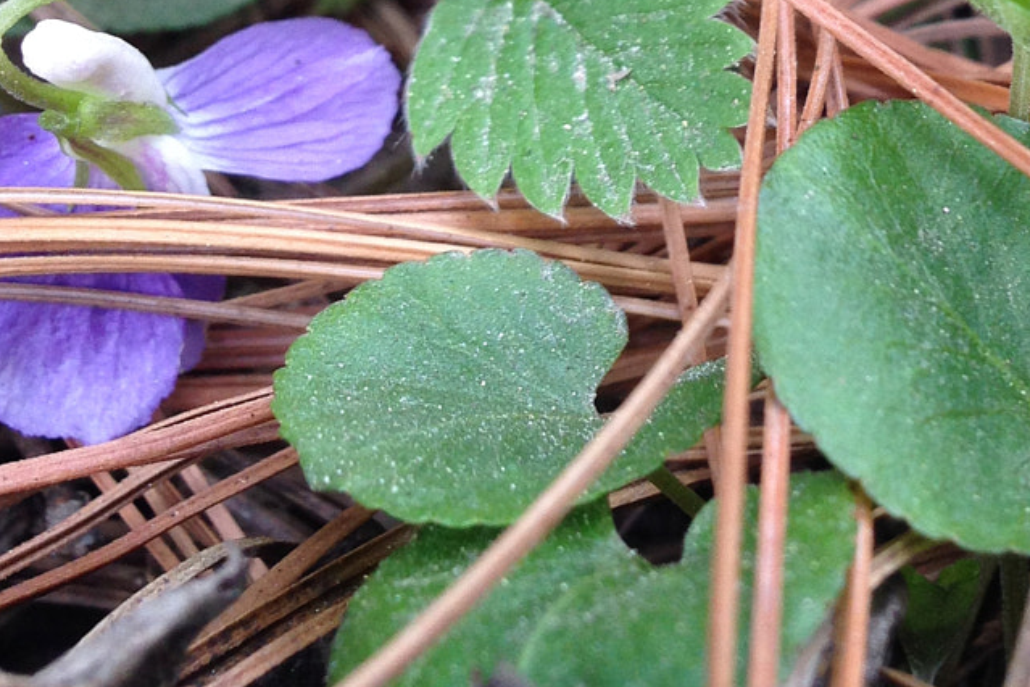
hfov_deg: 23.2
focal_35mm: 86
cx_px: 849
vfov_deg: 15.2
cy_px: -177
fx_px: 2460
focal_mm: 4.12
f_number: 2.4
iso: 80
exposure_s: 1/120
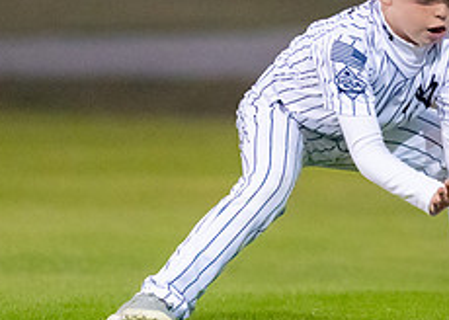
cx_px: 477
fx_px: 11699
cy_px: 148
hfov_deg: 2.2
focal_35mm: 918
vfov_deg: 1.6
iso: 4000
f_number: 2.8
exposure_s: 1/1000
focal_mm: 200
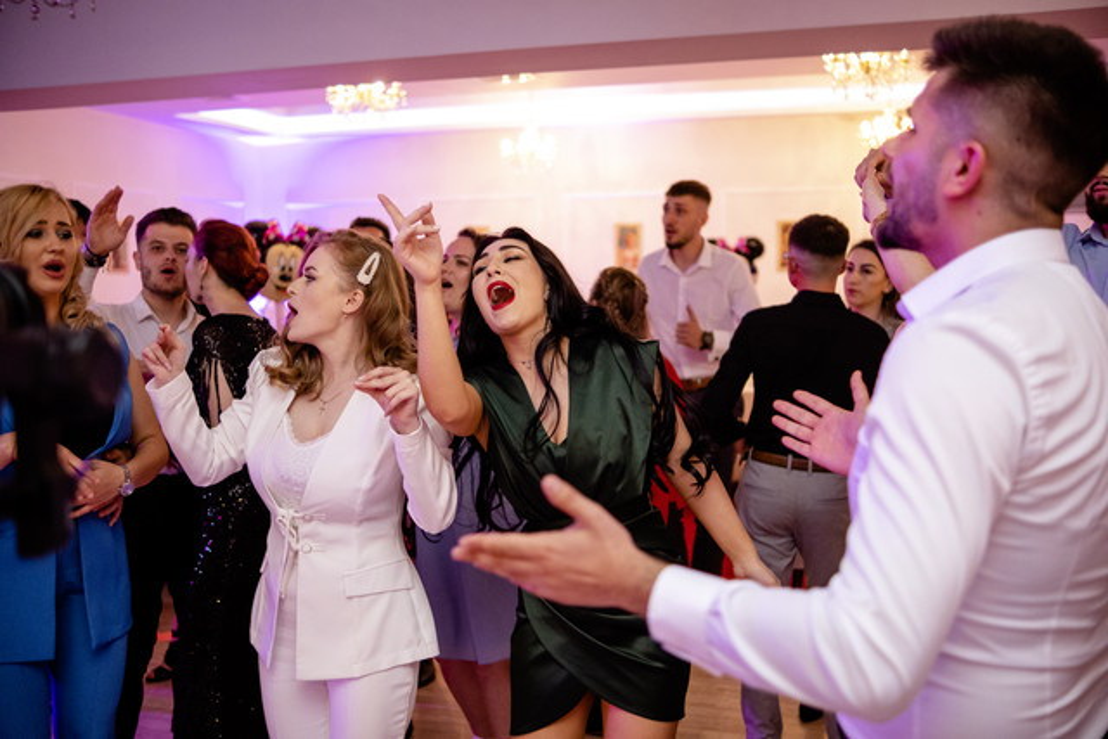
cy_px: 370
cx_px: 554
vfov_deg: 37.9
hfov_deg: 54.4
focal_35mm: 35
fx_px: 1077
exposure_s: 1/200
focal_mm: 23
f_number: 1.4
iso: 1000
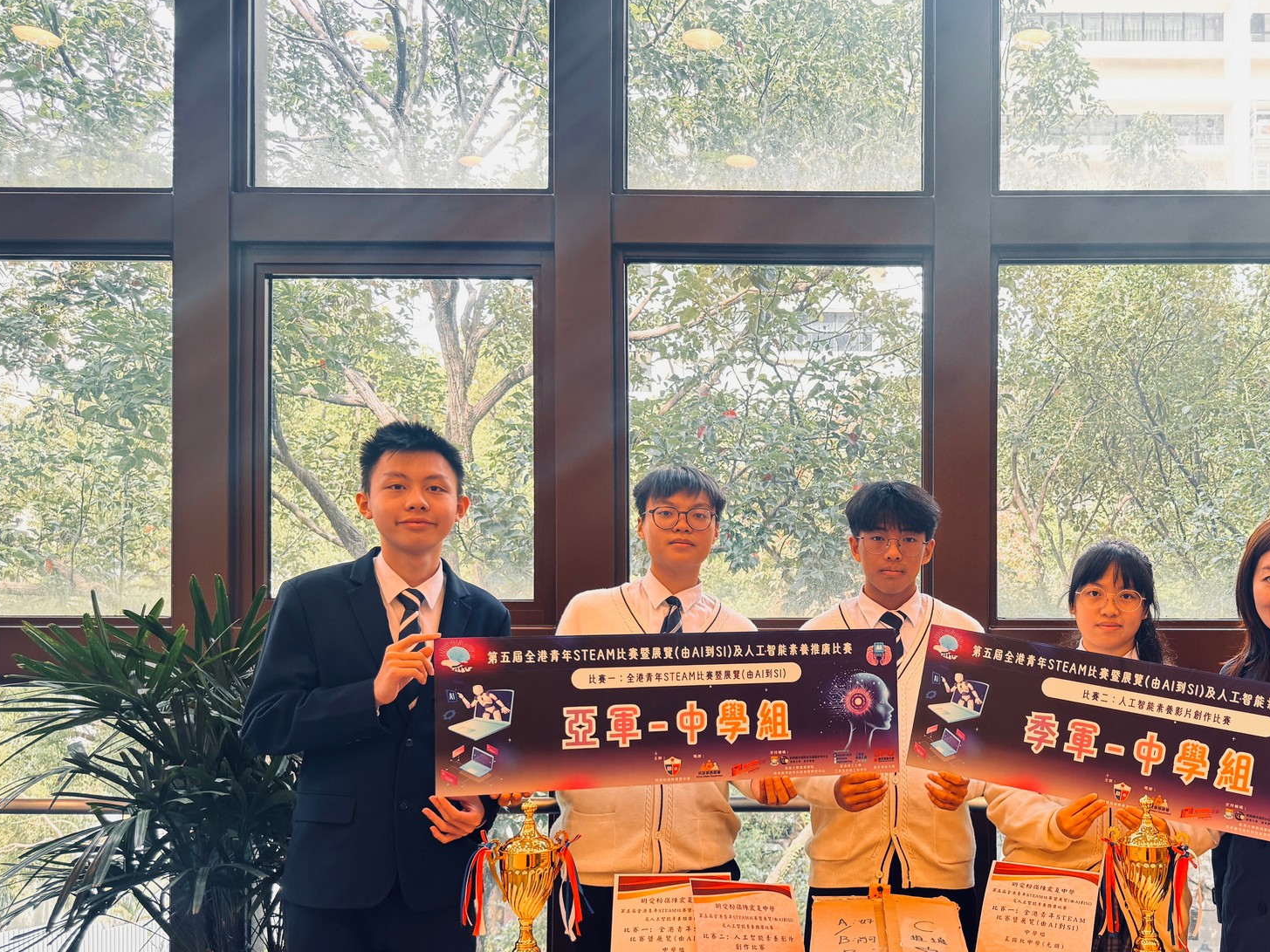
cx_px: 867
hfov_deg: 54.0
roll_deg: -0.1
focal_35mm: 33
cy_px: 629
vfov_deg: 42.4
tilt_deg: +0.4
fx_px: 1211
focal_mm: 6.76
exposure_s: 1/121
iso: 125
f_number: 1.78
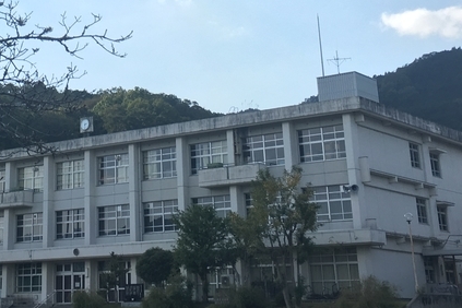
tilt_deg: +21.5
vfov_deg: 17.9
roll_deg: +0.5
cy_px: -50
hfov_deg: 27.2
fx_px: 937
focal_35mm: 73
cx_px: 95
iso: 25
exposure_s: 1/884
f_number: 2.2
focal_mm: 4.15
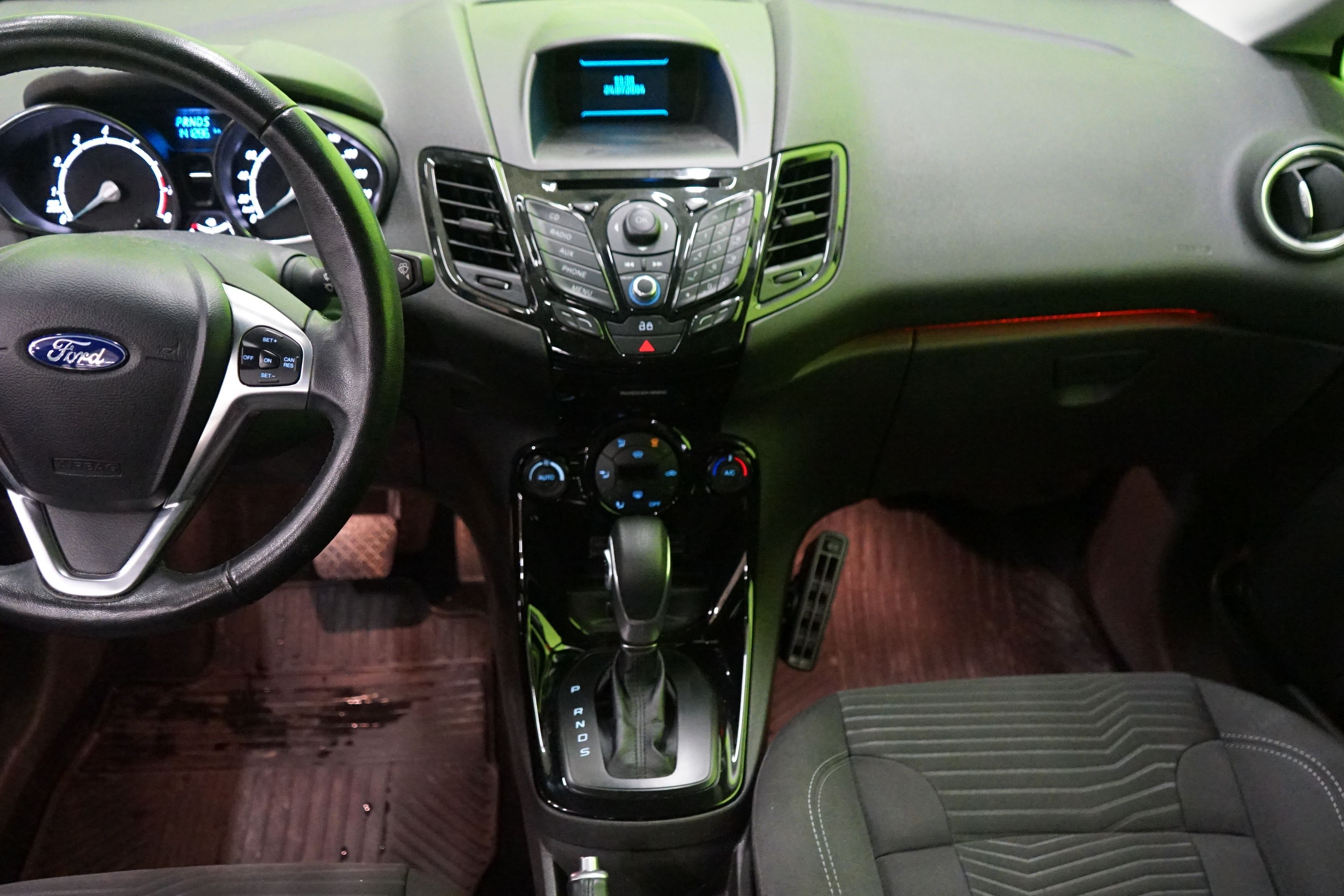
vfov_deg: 37.7
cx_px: 631
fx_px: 1307
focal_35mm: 35
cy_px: 537
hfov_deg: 54.4
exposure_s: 1/25
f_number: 3.5
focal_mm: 28
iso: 6400
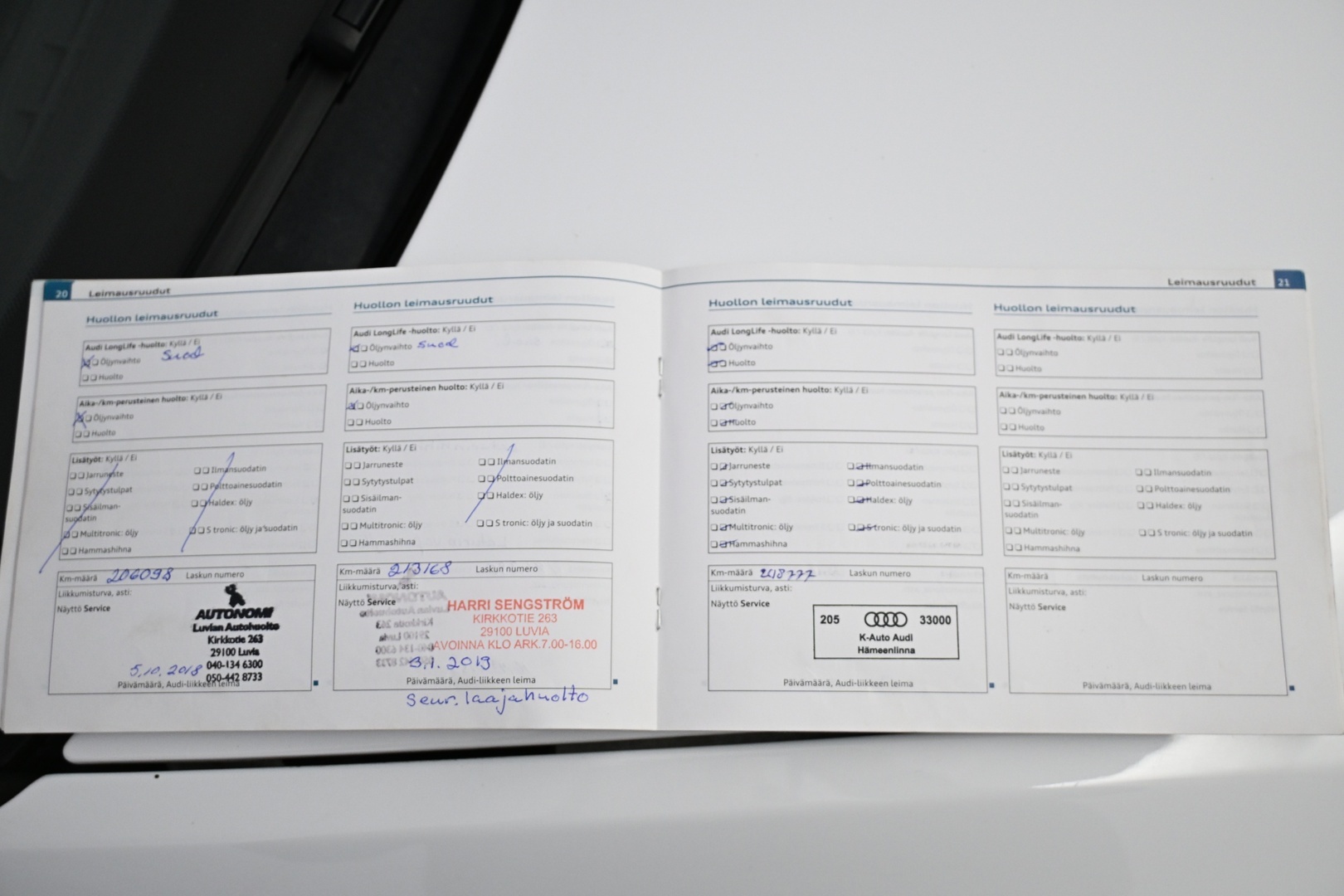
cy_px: 448
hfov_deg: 51.3
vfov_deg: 35.5
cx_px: 672
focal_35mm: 38
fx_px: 1400
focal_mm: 25
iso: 1000
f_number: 4.2
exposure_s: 1/125
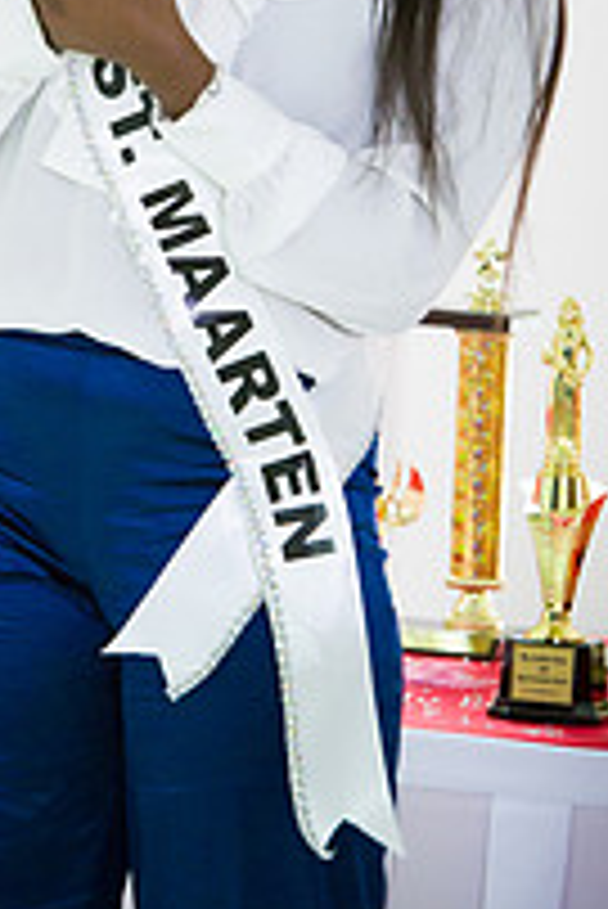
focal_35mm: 345
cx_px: 95
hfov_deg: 4.0
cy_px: 112
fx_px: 8724
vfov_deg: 6.0
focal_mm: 155
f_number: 6.3
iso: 11400
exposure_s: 1/100
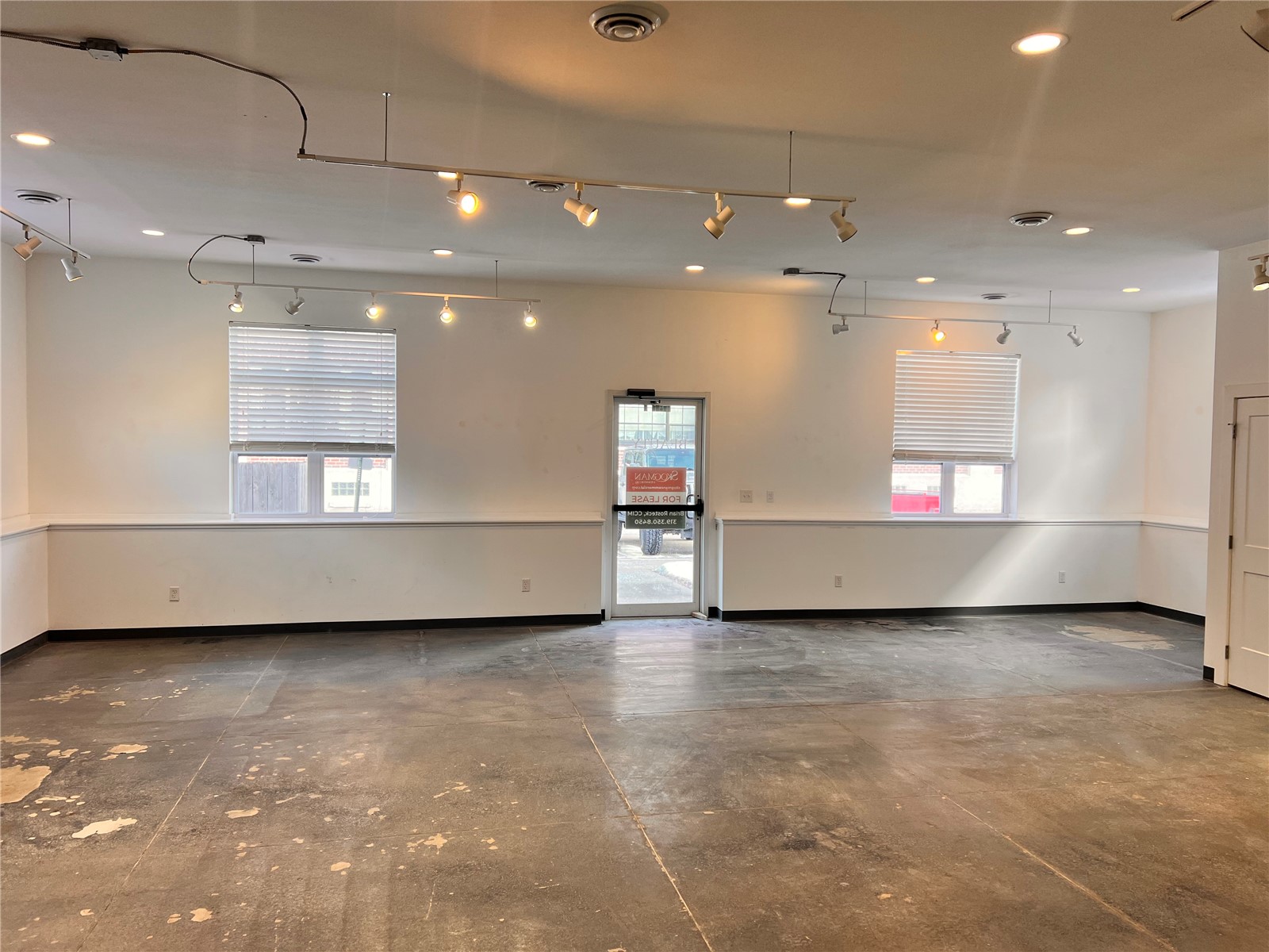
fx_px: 953
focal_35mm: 26
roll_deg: -1.3
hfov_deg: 67.3
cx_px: 634
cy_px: 476
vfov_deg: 53.1
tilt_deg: -2.8
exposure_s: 1/120
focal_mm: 5.7
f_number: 1.5
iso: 64
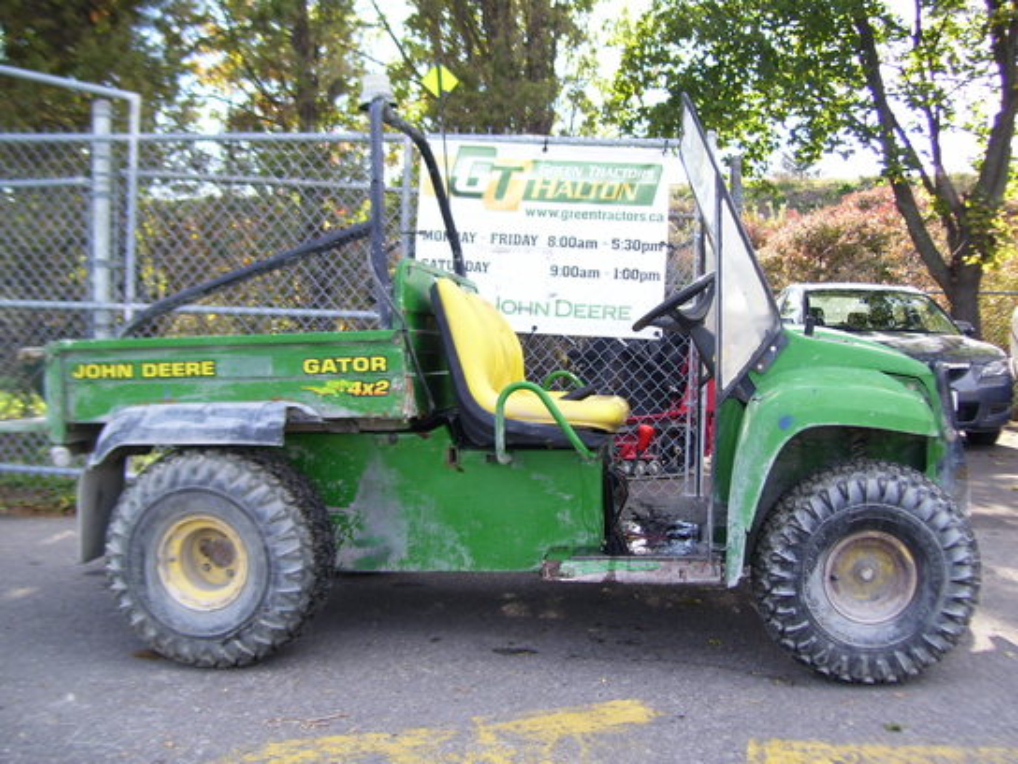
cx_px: 509
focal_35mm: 37
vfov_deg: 38.7
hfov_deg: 50.1
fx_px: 1088
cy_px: 382
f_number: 2.7
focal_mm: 6
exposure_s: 1/250
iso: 80
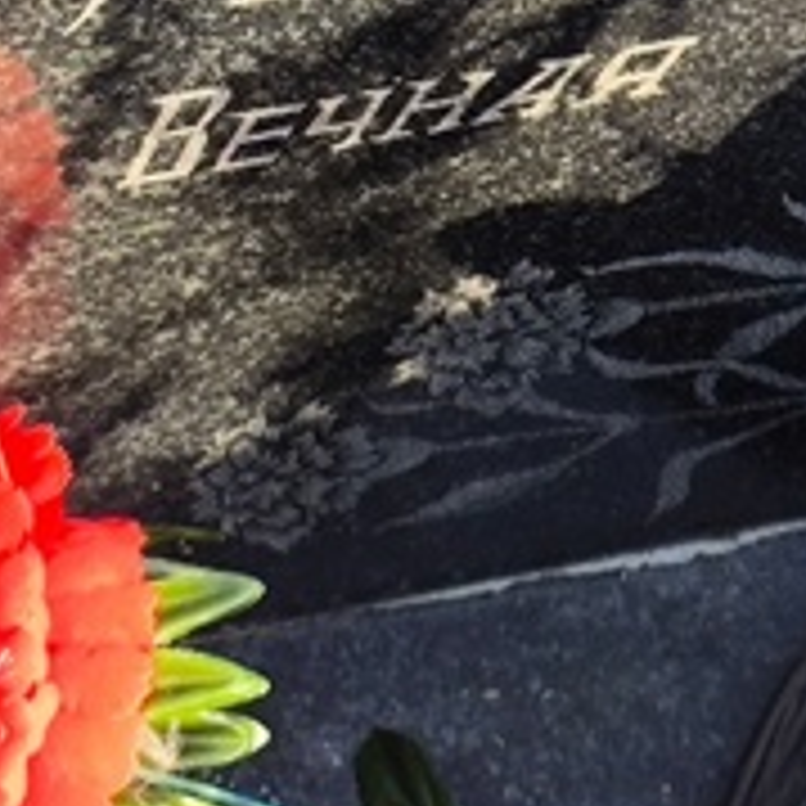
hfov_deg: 8.8
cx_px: 970
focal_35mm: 197
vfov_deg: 8.7
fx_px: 5190
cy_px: -333
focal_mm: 4.71
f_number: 1.7
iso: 50
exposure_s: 1/295
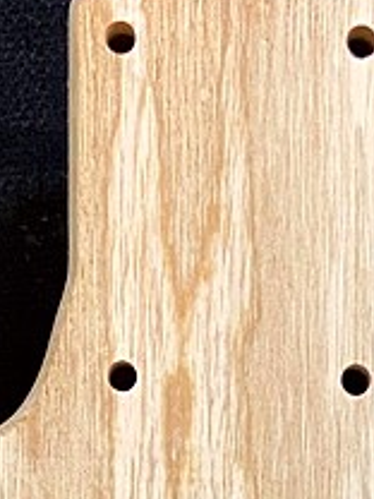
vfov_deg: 10.2
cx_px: 264
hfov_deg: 8.4
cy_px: 1081
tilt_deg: -13.5
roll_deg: +0.5
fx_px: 2535
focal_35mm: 176
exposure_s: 1/60
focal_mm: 4.25
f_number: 1.8
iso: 160
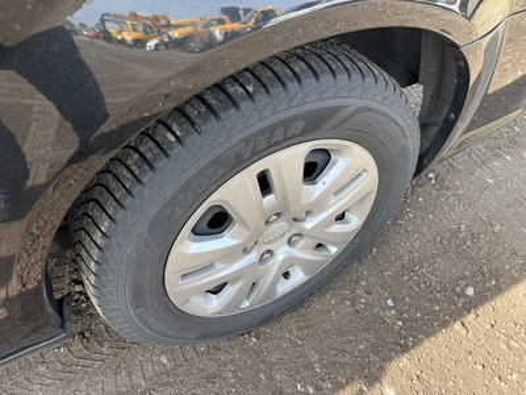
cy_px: 198
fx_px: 395
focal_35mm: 26
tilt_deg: -49.6
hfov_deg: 67.3
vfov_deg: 53.1
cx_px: 263
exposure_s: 1/397
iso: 50
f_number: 1.6
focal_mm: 5.1
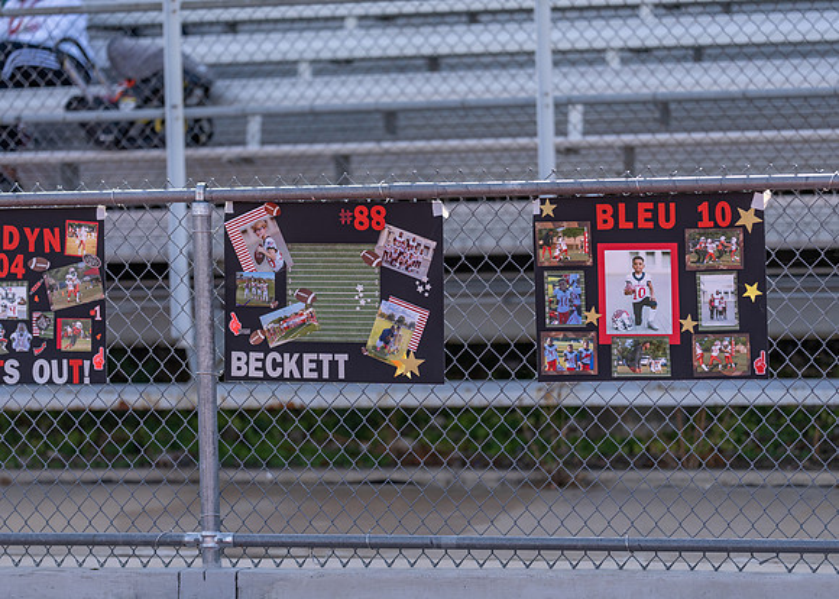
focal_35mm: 141
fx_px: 3370
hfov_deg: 14.2
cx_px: 420
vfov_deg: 10.2
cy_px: 300
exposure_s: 1/2500
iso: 100
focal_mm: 135
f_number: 1.8
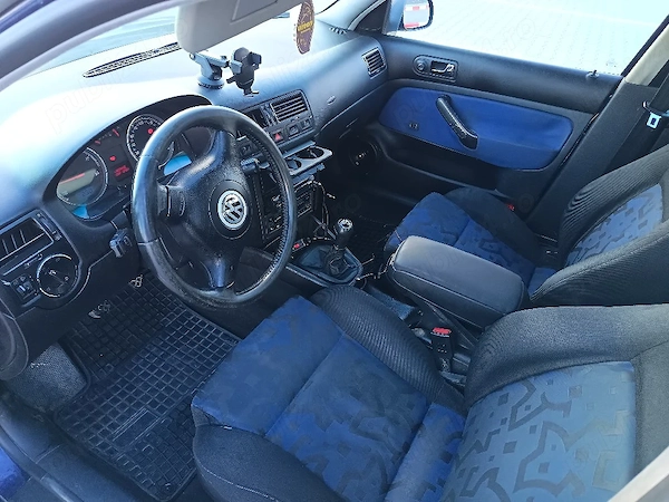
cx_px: 334
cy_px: 251
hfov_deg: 71.6
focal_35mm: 24
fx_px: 464
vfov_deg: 56.8
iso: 2367
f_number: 1.75
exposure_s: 1/100
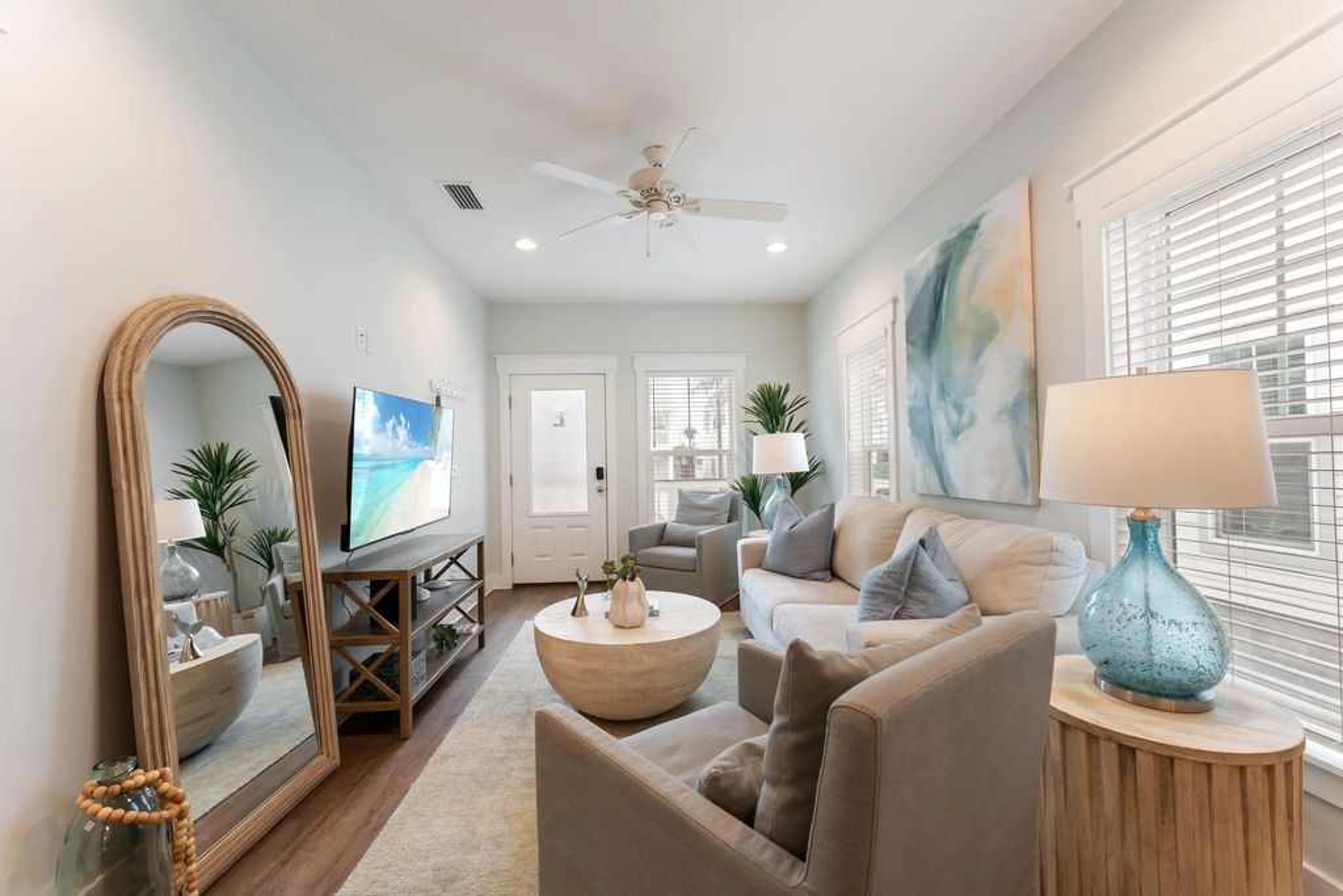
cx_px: 672
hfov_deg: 104.2
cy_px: 448
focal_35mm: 14
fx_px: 522
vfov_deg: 81.2
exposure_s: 1/6
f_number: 8
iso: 320
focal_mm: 14
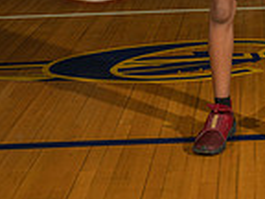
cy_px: -122
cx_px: 274
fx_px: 873
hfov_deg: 16.8
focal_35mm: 114
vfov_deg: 12.2
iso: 160
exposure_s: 1/200
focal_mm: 38
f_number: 7.1
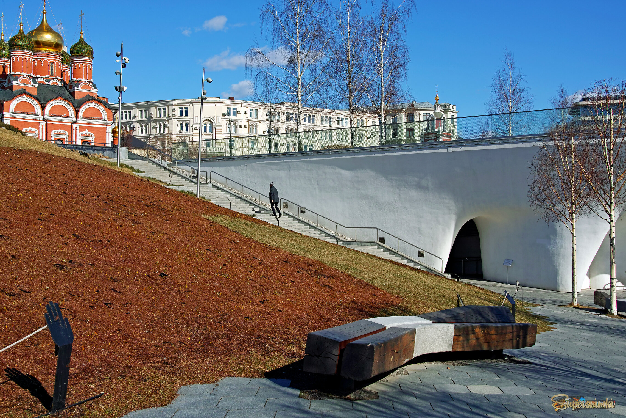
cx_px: 313
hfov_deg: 42.7
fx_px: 800
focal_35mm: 46
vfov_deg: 29.2
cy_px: 209
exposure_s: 1/320
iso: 100
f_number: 10
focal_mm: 35
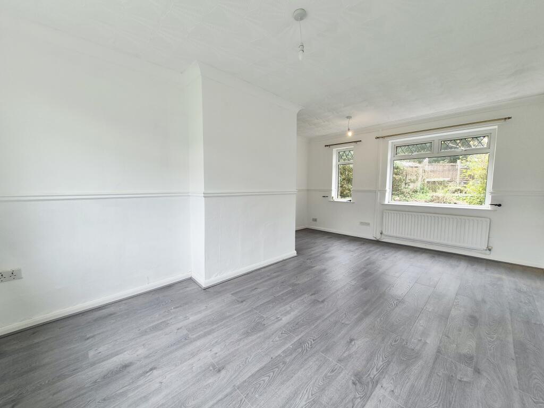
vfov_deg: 89.9
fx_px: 204
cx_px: 272
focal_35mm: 13
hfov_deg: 106.2
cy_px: 204
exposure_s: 1/100
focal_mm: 1.74
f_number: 2.2
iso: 80
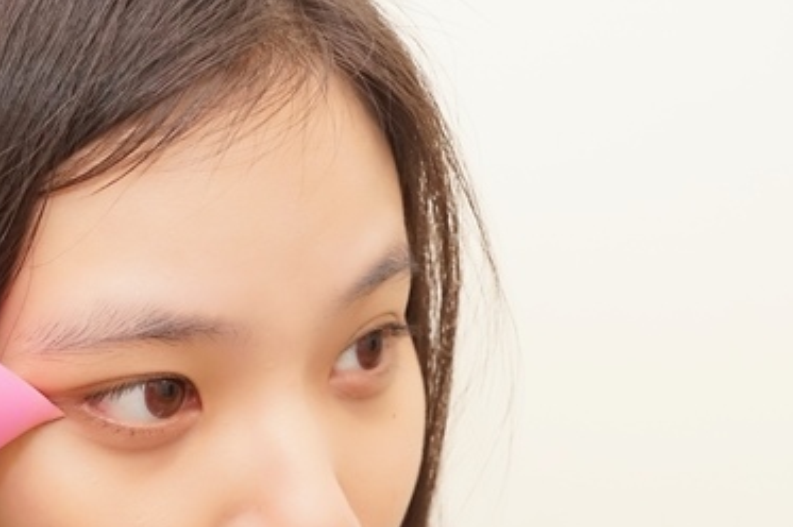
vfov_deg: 18.4
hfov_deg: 27.4
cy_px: 460
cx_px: 219
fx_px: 1607
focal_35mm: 73
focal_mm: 34
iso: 1600
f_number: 7.1
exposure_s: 1/60
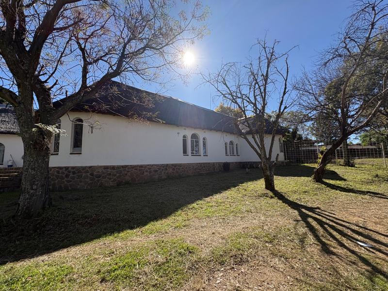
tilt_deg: +8.4
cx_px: 194
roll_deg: +2.2
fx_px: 157
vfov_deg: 85.7
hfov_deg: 102.1
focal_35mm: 14
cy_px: 146
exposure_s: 1/1063
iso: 64
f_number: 2.2
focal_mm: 2.22
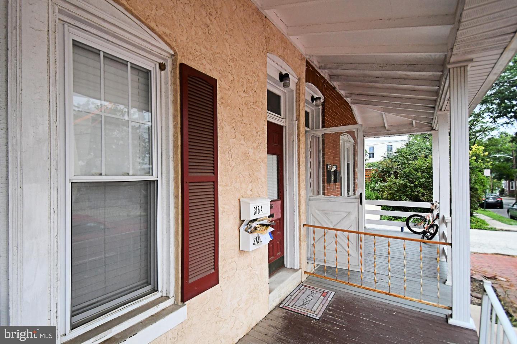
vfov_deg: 73.7
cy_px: 172
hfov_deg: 96.7
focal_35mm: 16
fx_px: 230
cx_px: 258
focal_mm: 11
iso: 1250
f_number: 5
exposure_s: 1/2000
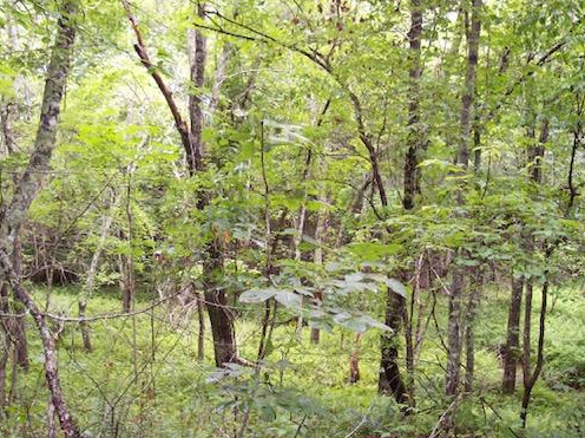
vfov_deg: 29.6
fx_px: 827
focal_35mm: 49
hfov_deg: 38.8
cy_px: 256
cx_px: 239
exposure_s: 1/30
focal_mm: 8
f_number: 2.8
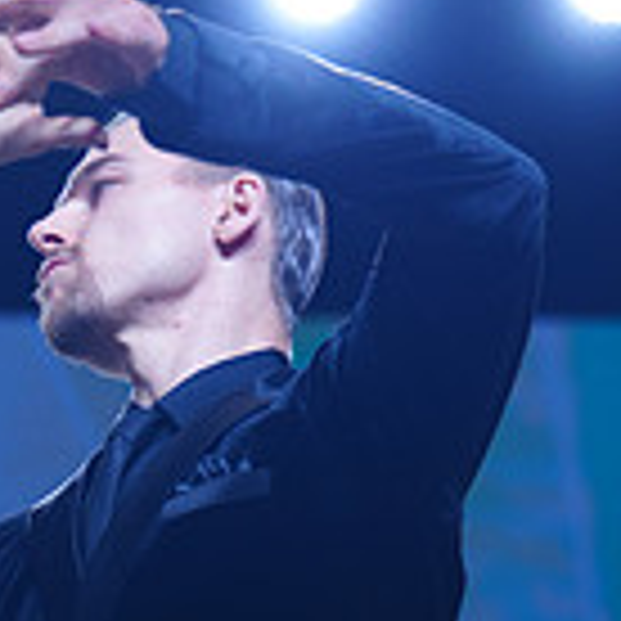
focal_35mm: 251
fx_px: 5094
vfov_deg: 6.8
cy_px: 1098
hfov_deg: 6.9
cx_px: -11
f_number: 2.8
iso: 400
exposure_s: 1/500
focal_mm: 70
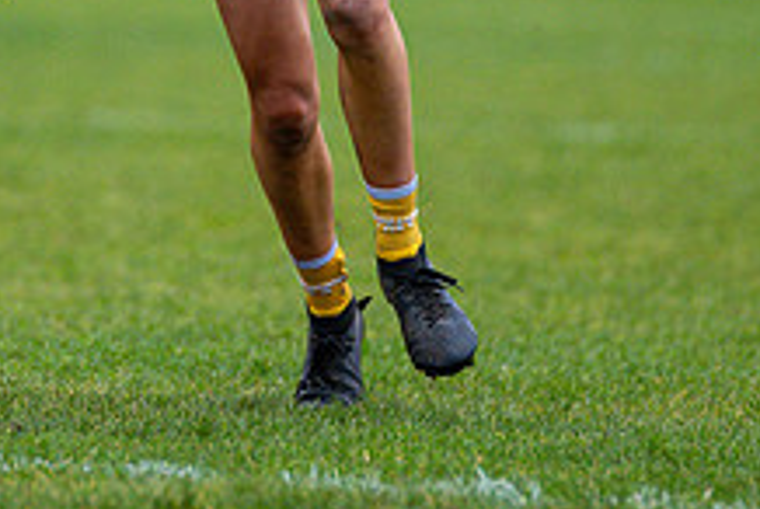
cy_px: -224
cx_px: 64
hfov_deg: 2.1
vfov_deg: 1.4
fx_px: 20907
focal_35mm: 989
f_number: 2.8
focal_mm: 300
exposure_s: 1/1000
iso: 1100
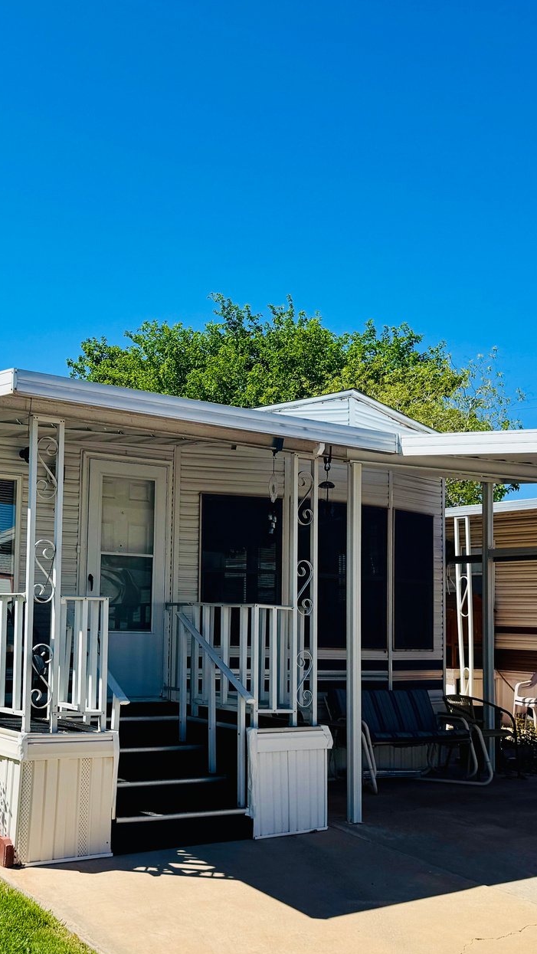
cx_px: 113
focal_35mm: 43
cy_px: 521
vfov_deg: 47.3
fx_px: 1088
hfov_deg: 27.2
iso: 80
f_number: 1.78
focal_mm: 6.76
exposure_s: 1/5814
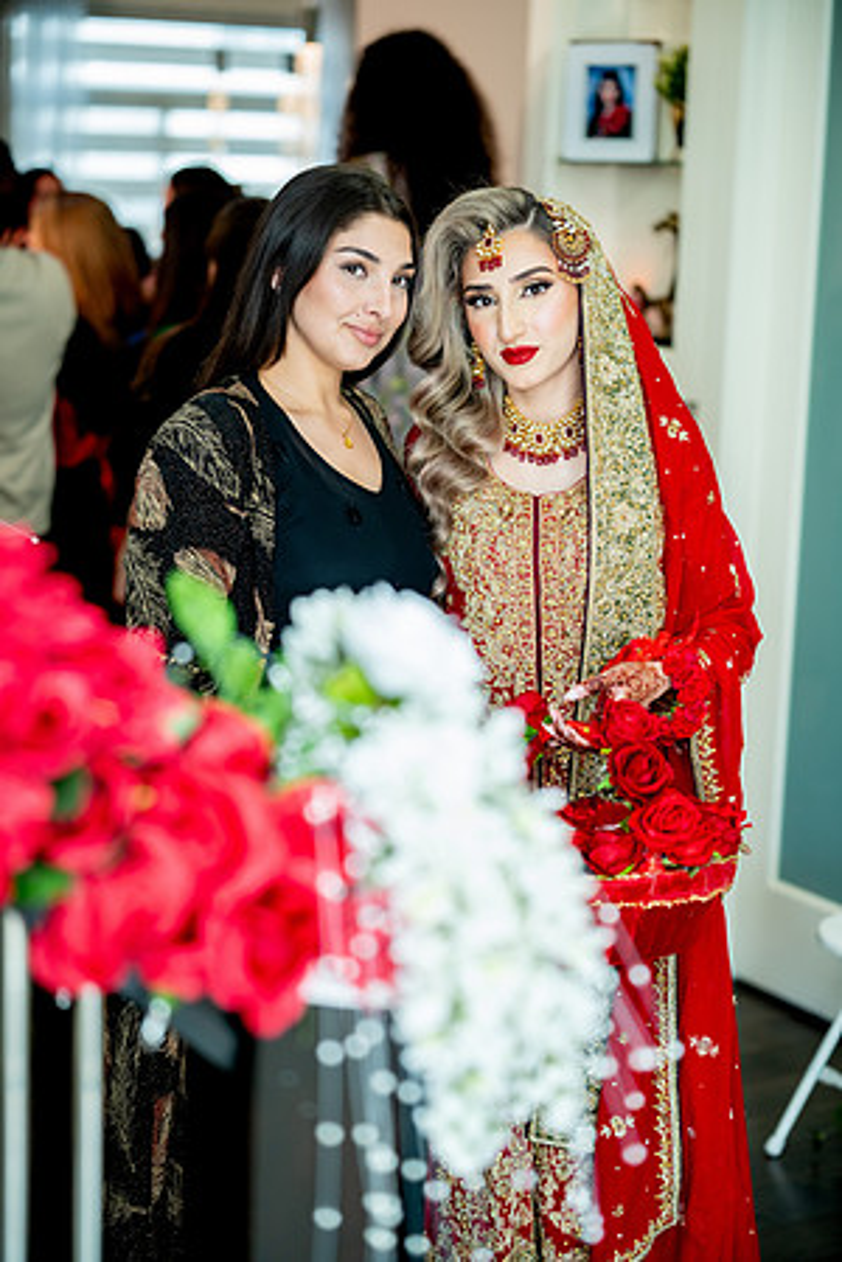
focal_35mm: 66
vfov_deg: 30.5
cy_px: 631
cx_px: 421
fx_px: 2315
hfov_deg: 20.6
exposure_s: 1/200
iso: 800
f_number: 2
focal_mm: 66
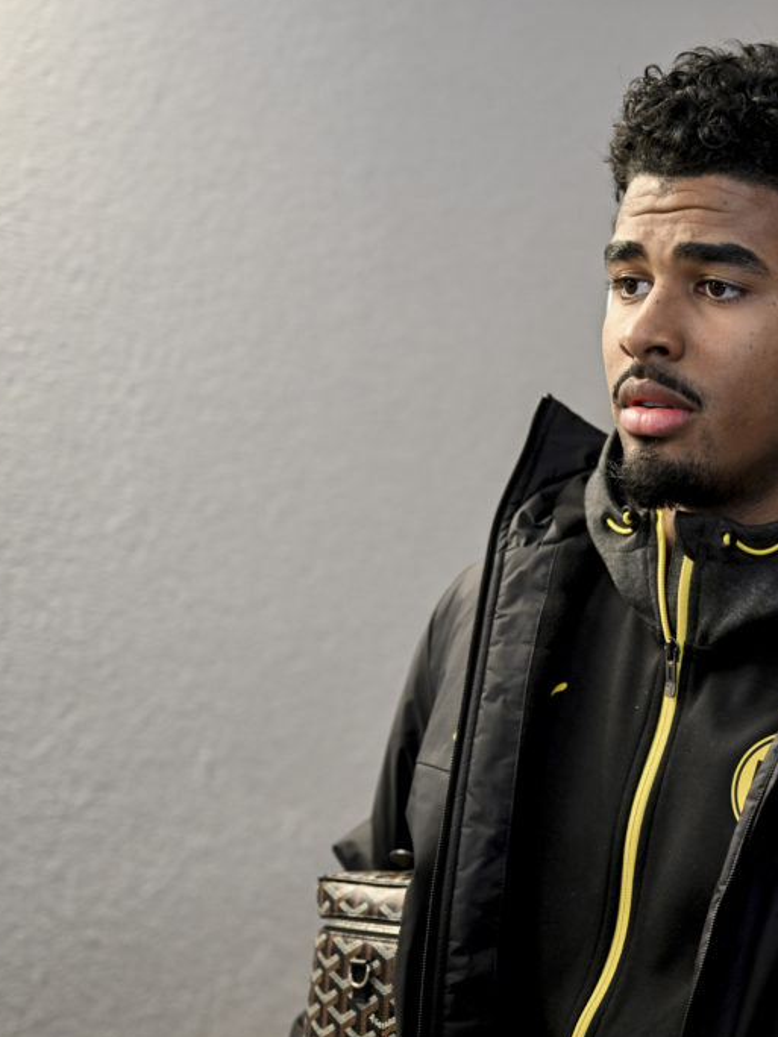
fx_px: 3027
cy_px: 541
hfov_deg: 14.5
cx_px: 696
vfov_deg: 19.4
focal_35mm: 101
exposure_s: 1/320
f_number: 3.2
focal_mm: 63
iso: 1600
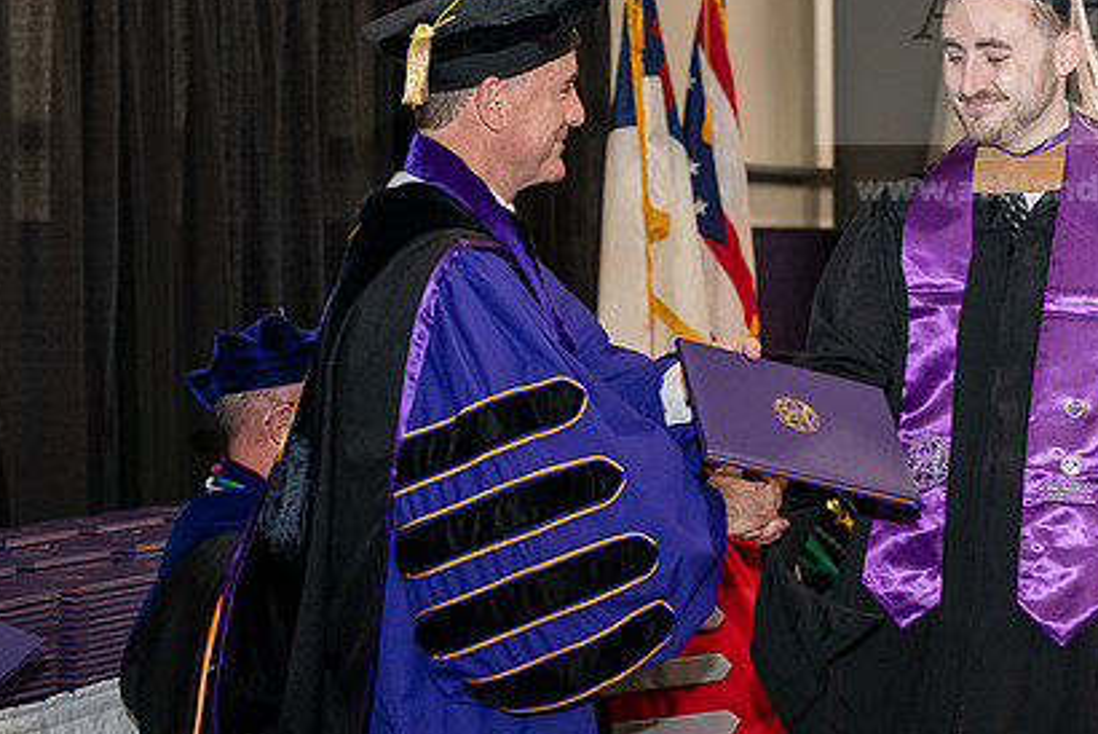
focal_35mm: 99
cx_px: 734
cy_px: 245
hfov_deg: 20.5
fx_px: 3022
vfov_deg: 13.8
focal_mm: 70
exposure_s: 1/200
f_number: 5.6
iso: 2500
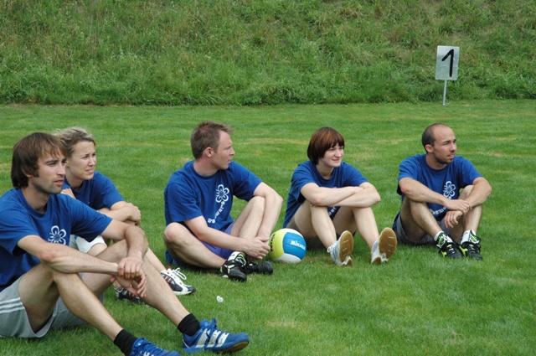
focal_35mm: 105
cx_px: 268
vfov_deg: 13.0
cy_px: 178
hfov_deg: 19.5
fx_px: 1561
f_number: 13
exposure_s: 1/640
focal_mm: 70
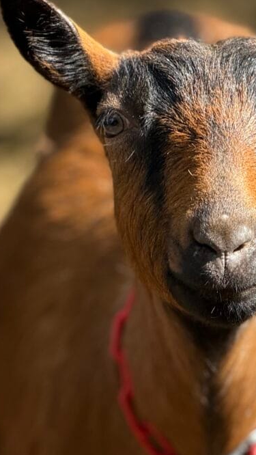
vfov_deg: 10.7
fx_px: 2424
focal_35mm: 201
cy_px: 251
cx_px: 222
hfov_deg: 6.0
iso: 64
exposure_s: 1/239
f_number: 2.8
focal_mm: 15.66
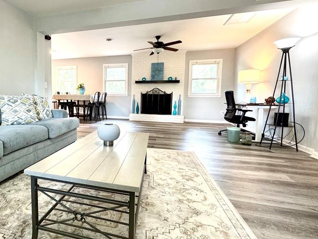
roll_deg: -0.6
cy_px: 110
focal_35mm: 19
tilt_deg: -4.6
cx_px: 107
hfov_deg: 81.9
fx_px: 175
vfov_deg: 68.6
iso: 200
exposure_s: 1/60
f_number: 2.2
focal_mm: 2.22
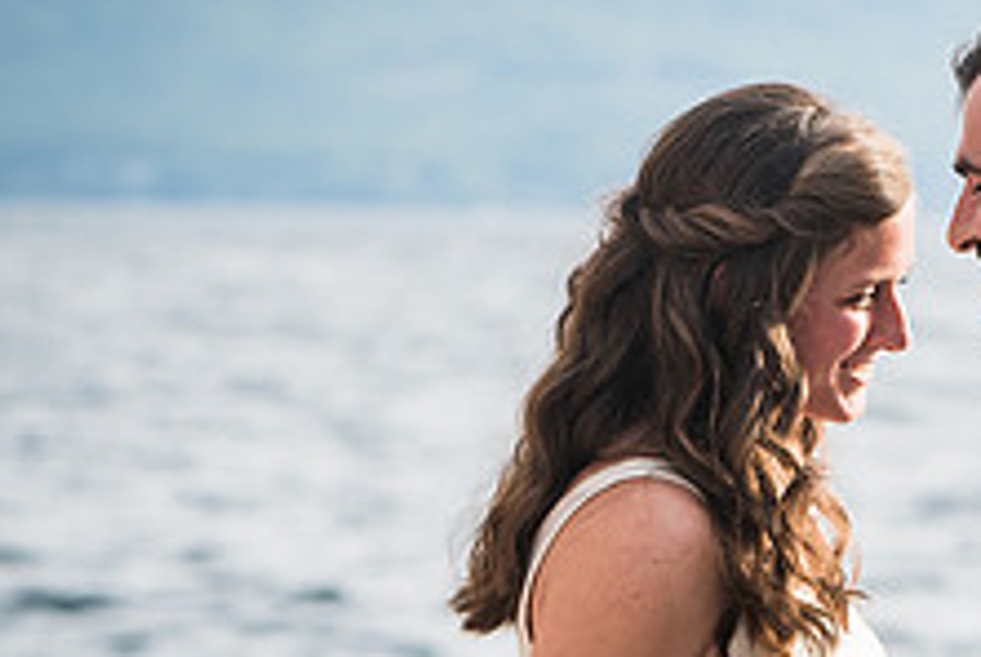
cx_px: 1161
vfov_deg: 3.6
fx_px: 10450
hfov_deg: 5.4
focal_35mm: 383
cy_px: 544
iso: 200
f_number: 4
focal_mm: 95
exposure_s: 1/800
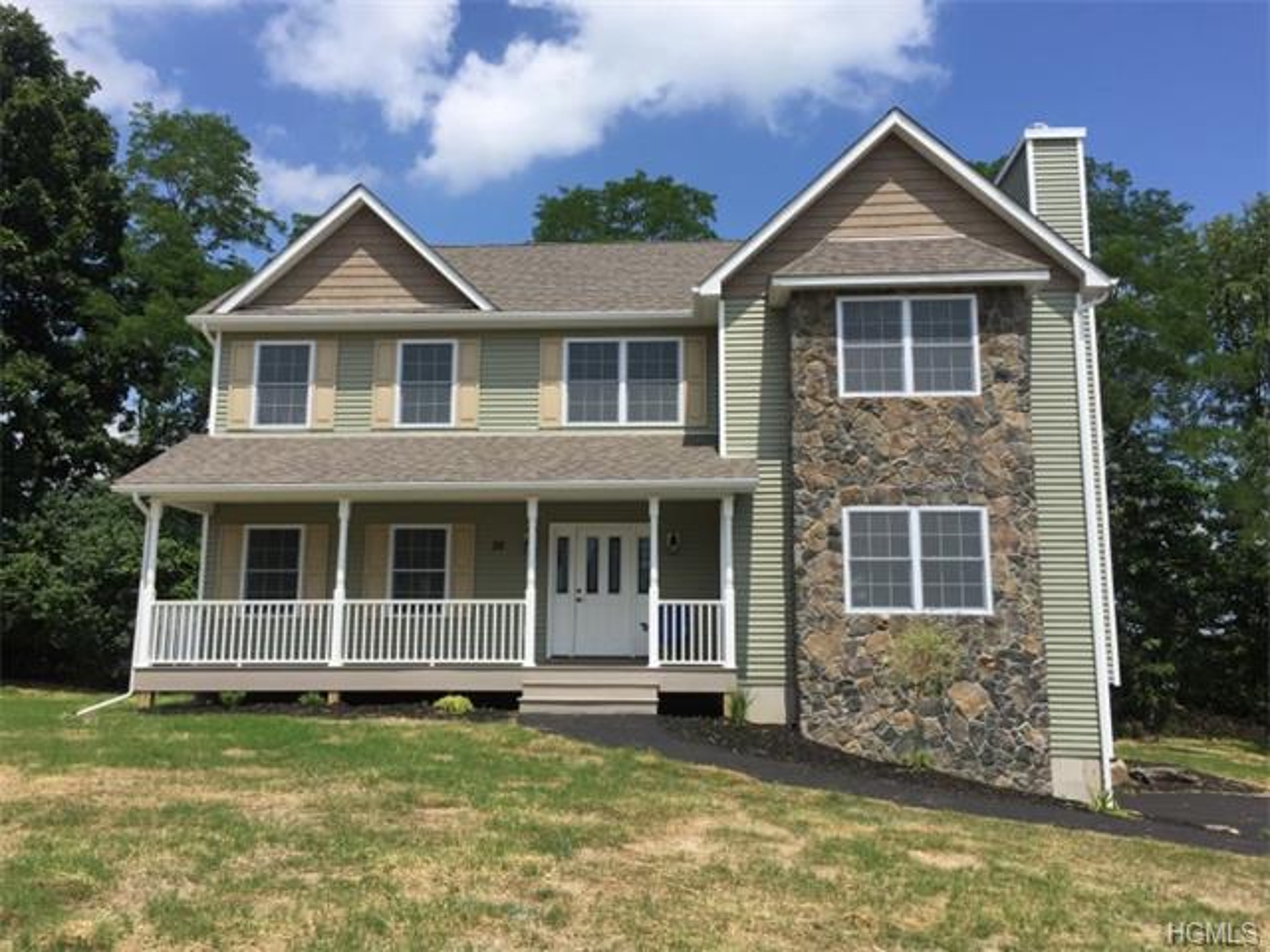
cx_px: 635
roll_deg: -2.2
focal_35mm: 29
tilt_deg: +8.8
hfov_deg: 61.7
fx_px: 1064
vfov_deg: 48.2
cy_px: 476
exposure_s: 1/2639
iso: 32
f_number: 2.2
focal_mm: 4.15
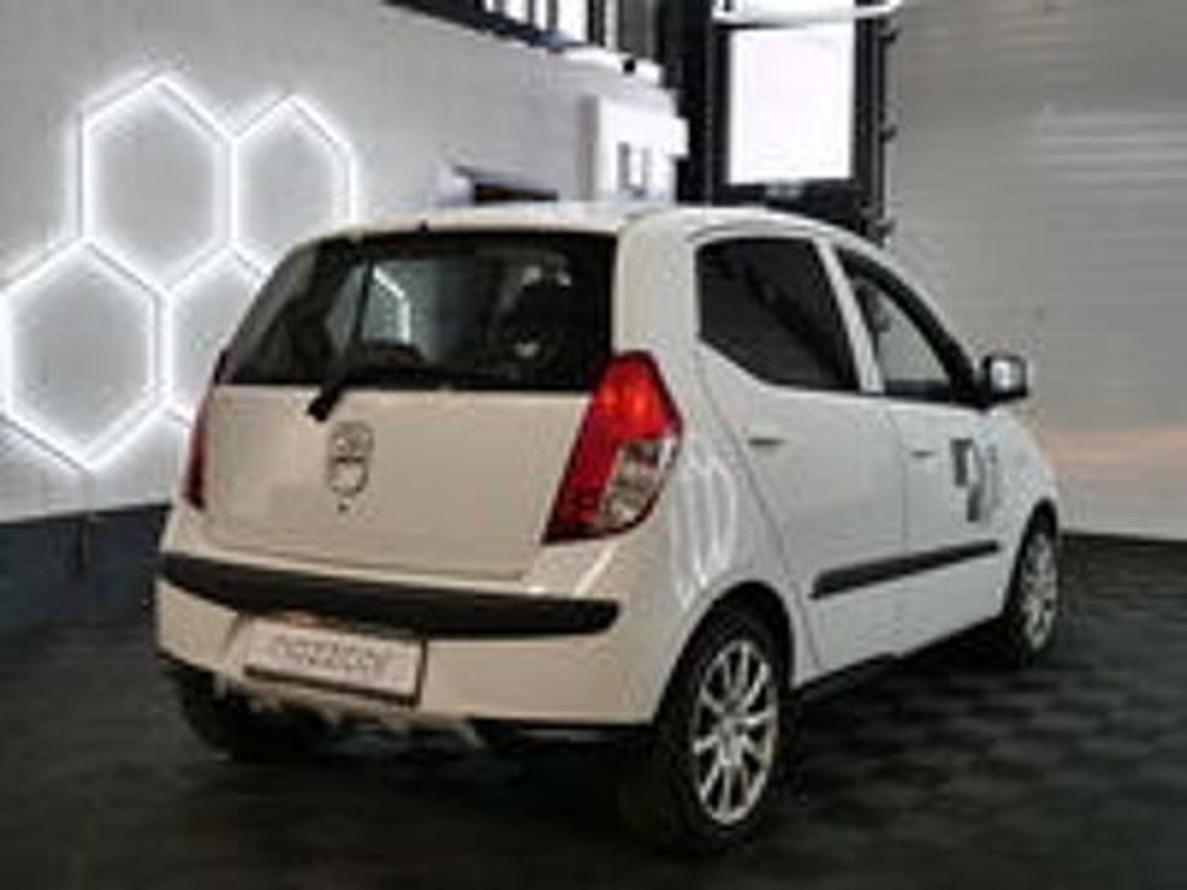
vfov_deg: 32.9
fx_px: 1509
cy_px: 445
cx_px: 594
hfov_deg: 42.9
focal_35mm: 44
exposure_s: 1/60
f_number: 3.9
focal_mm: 22
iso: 250
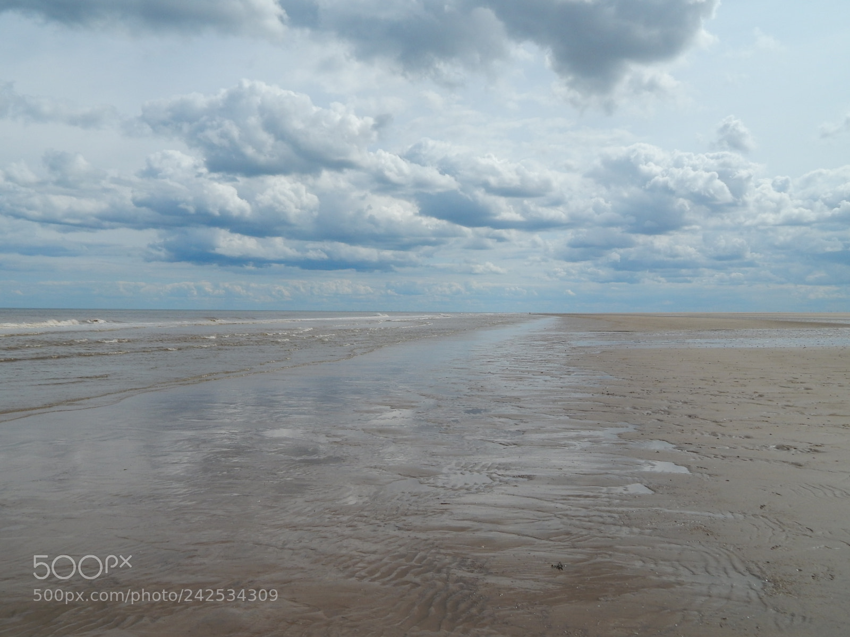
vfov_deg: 45.4
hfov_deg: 58.4
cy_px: 318
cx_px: 425
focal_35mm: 31
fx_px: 761
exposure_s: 1/800
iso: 125
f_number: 6.5
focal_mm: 5.6
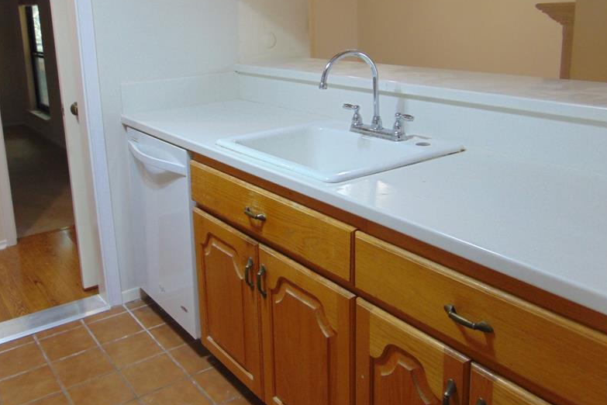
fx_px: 573
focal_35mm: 34
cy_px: 139
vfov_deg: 38.5
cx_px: 258
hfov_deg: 55.6
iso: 160
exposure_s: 1/30
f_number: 3
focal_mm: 4.5
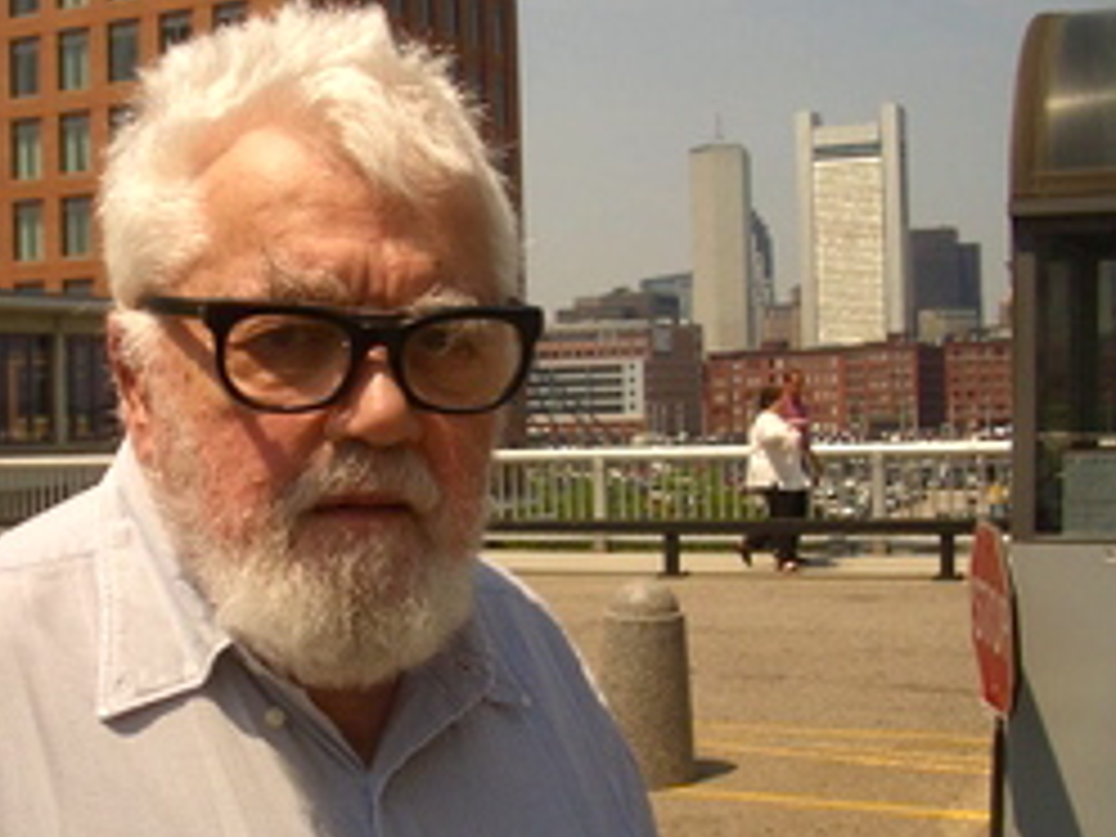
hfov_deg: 34.4
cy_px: 461
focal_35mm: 55
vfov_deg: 26.5
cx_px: 328
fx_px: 1773
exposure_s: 1/640
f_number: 4.3
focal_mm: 5.8
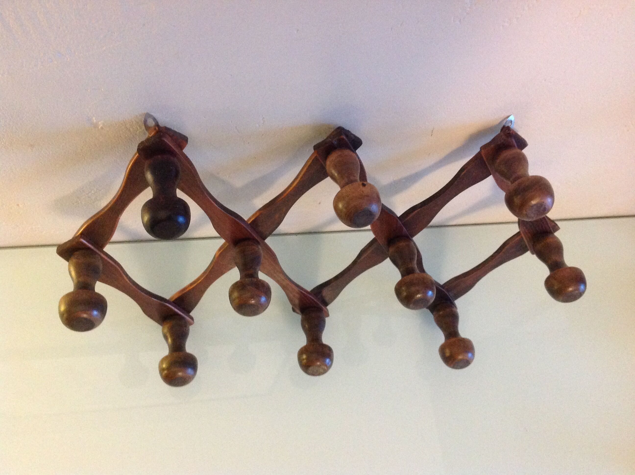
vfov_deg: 40.6
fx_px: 641
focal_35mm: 35
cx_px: 318
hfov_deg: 52.7
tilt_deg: -67.4
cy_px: 238
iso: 500
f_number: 2.4
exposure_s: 1/15
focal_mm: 4.28
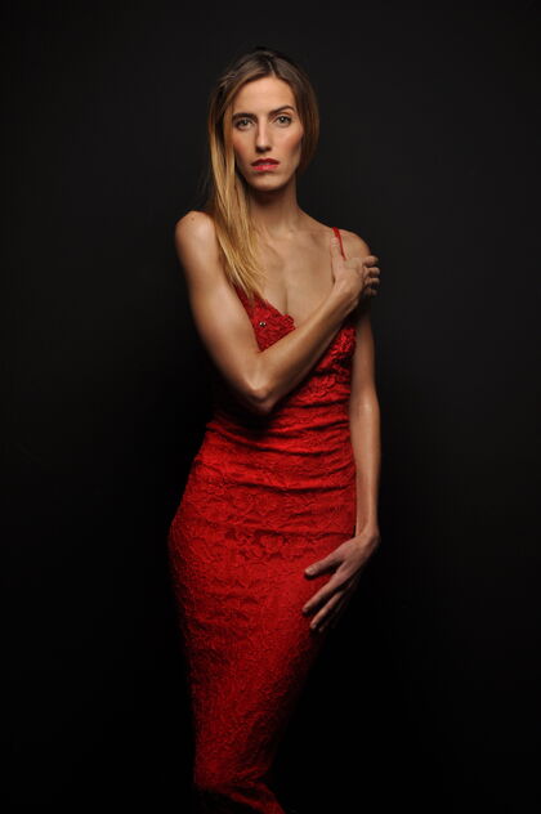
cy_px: 407
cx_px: 270
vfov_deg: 27.0
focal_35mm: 75
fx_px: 1694
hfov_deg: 18.1
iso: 200
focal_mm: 50
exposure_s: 1/125
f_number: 14
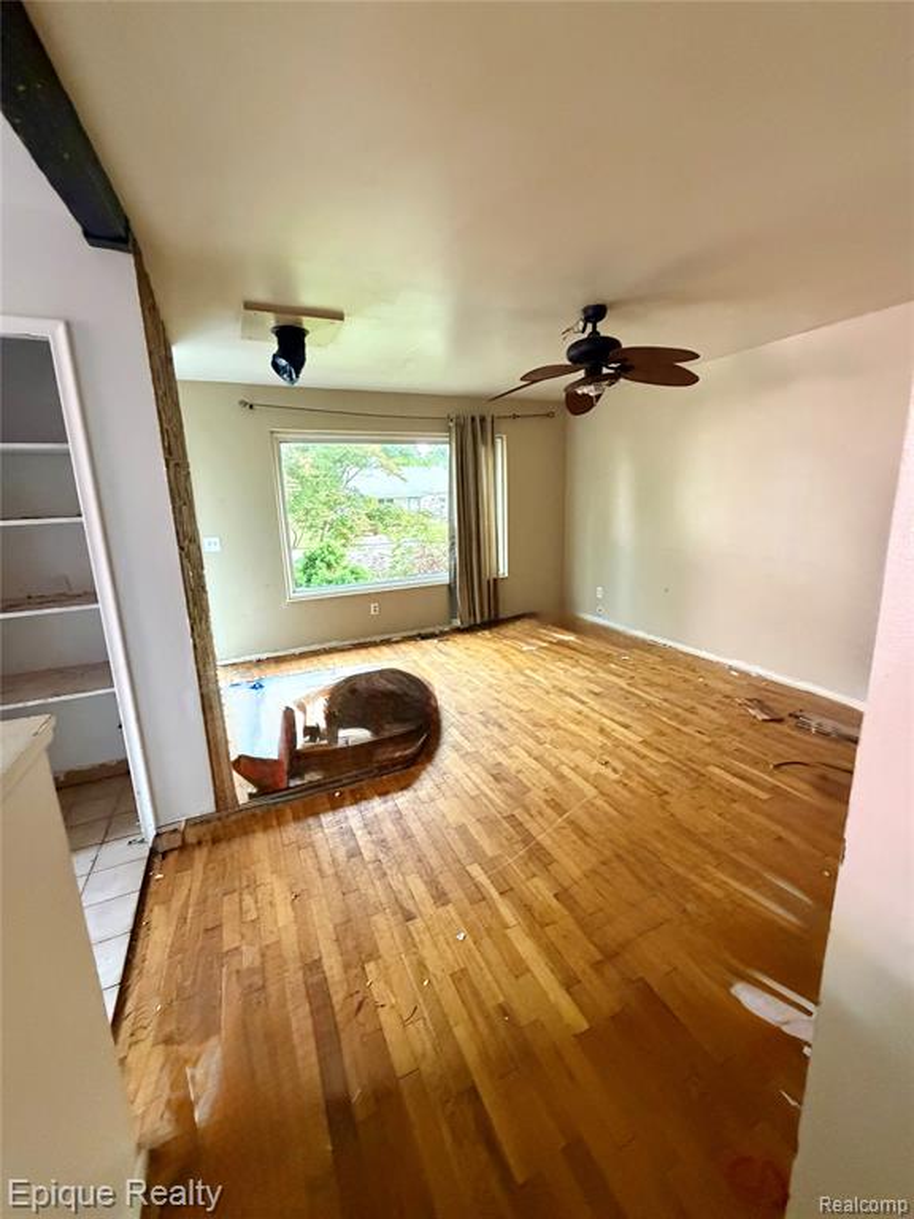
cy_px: 610
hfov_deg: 85.7
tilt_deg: -13.3
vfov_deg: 102.1
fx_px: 493
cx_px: 457
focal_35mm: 14
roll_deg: +2.0
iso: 800
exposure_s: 1/60
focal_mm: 2.22
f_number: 2.2
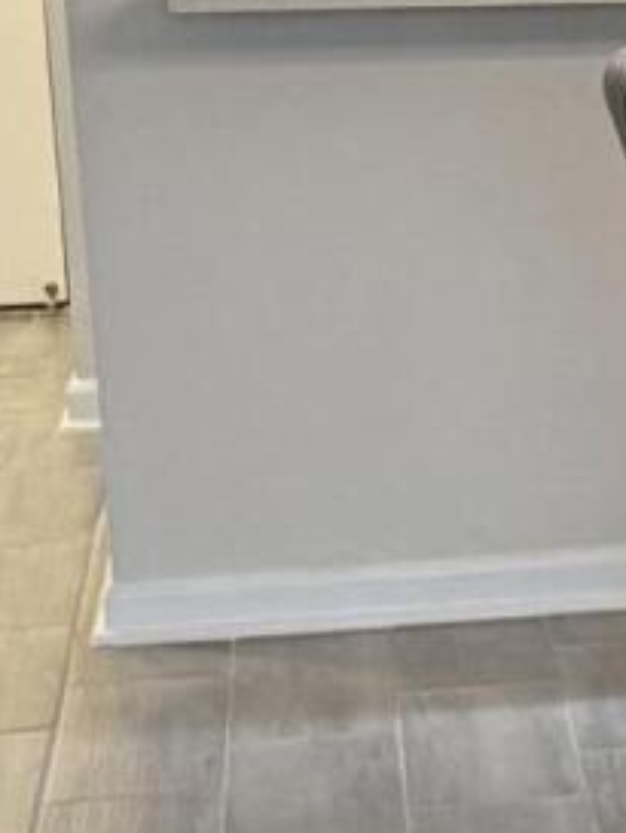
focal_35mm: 176
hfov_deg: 7.5
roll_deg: +0.4
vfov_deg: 11.2
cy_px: 403
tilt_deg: -9.1
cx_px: 1817
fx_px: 4240
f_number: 1.78
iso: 200
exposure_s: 1/60
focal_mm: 6.76
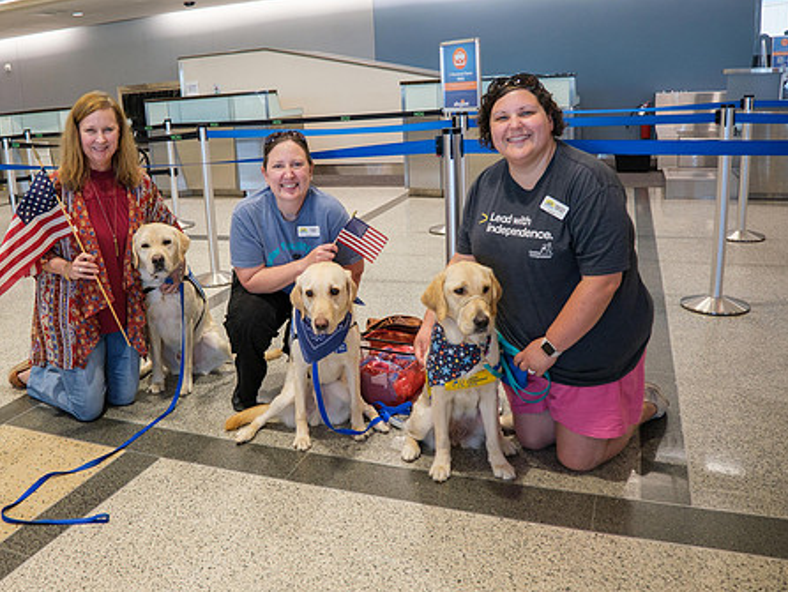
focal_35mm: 30
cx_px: 300
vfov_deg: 46.8
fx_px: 683
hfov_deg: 59.2
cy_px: 269
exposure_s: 1/40
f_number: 4
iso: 800
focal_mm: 16
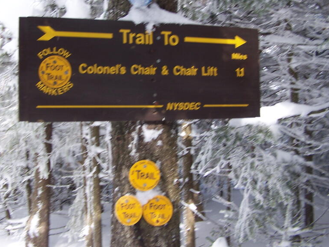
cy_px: 93
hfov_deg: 37.4
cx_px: 136
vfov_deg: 28.5
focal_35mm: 51
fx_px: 485
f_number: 2.8
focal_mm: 6.3
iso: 80
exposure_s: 1/160
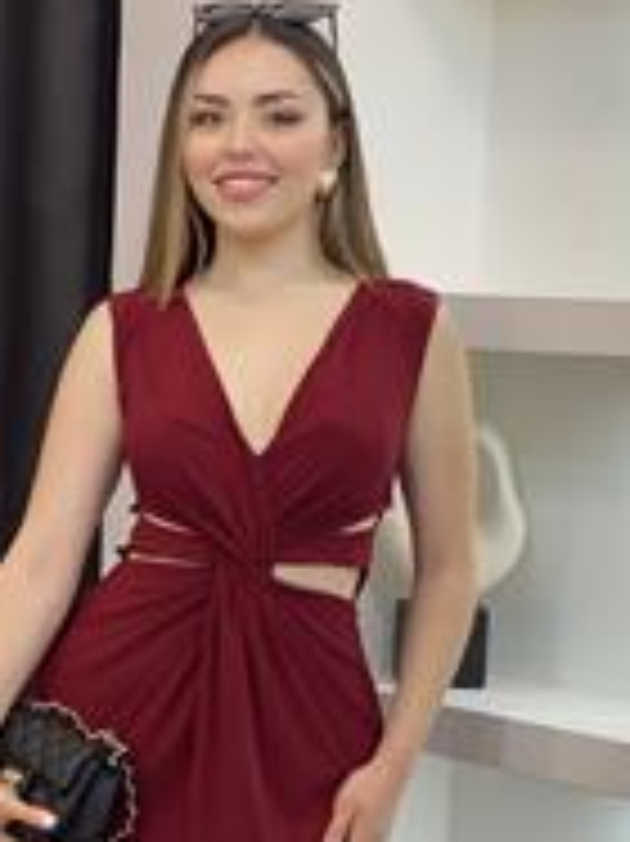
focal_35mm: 115
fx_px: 2794
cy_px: 844
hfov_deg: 12.9
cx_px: 333
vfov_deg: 16.8
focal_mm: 6
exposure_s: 1/100
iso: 100
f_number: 2
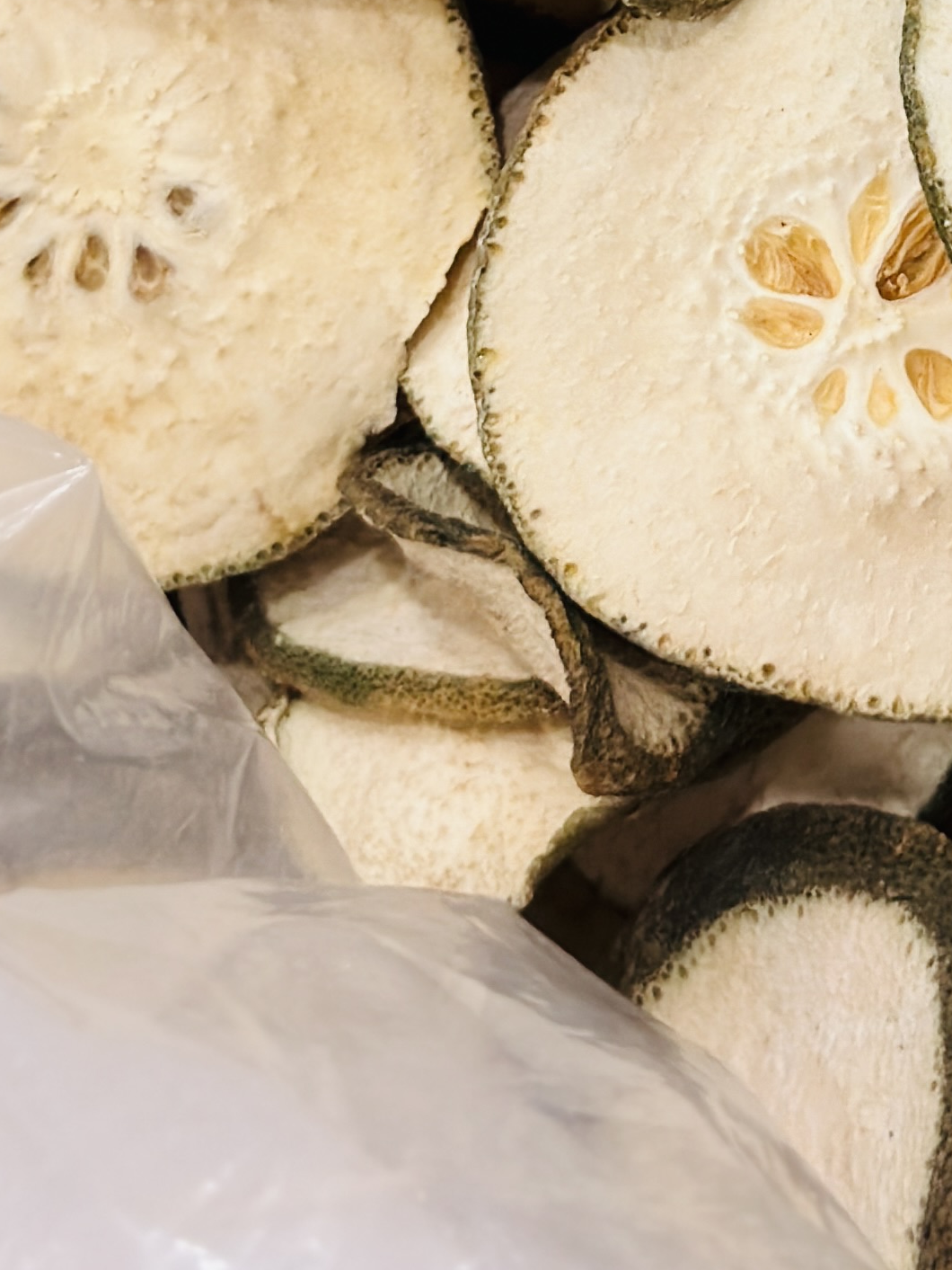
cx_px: 1249
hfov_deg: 10.6
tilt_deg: -63.0
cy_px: -528
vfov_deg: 13.7
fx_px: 5023
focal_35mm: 137
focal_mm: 6.86
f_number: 1.78
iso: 125
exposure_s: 1/60
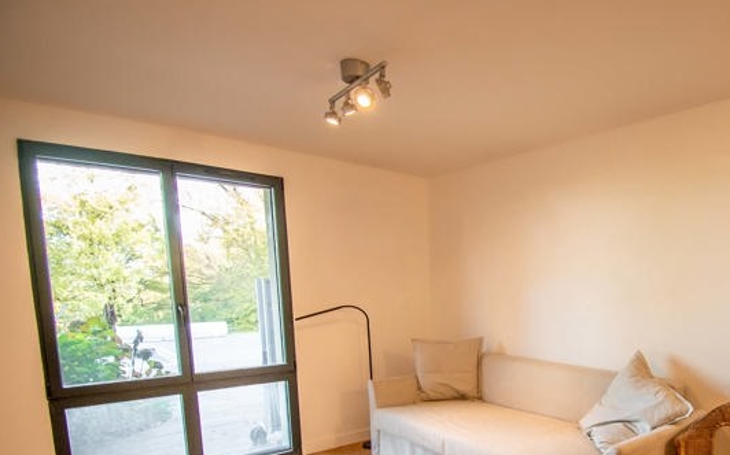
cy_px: 358
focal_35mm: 23
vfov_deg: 50.1
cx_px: 534
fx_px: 457
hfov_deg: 72.6
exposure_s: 1/40
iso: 500
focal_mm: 10
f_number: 4.5
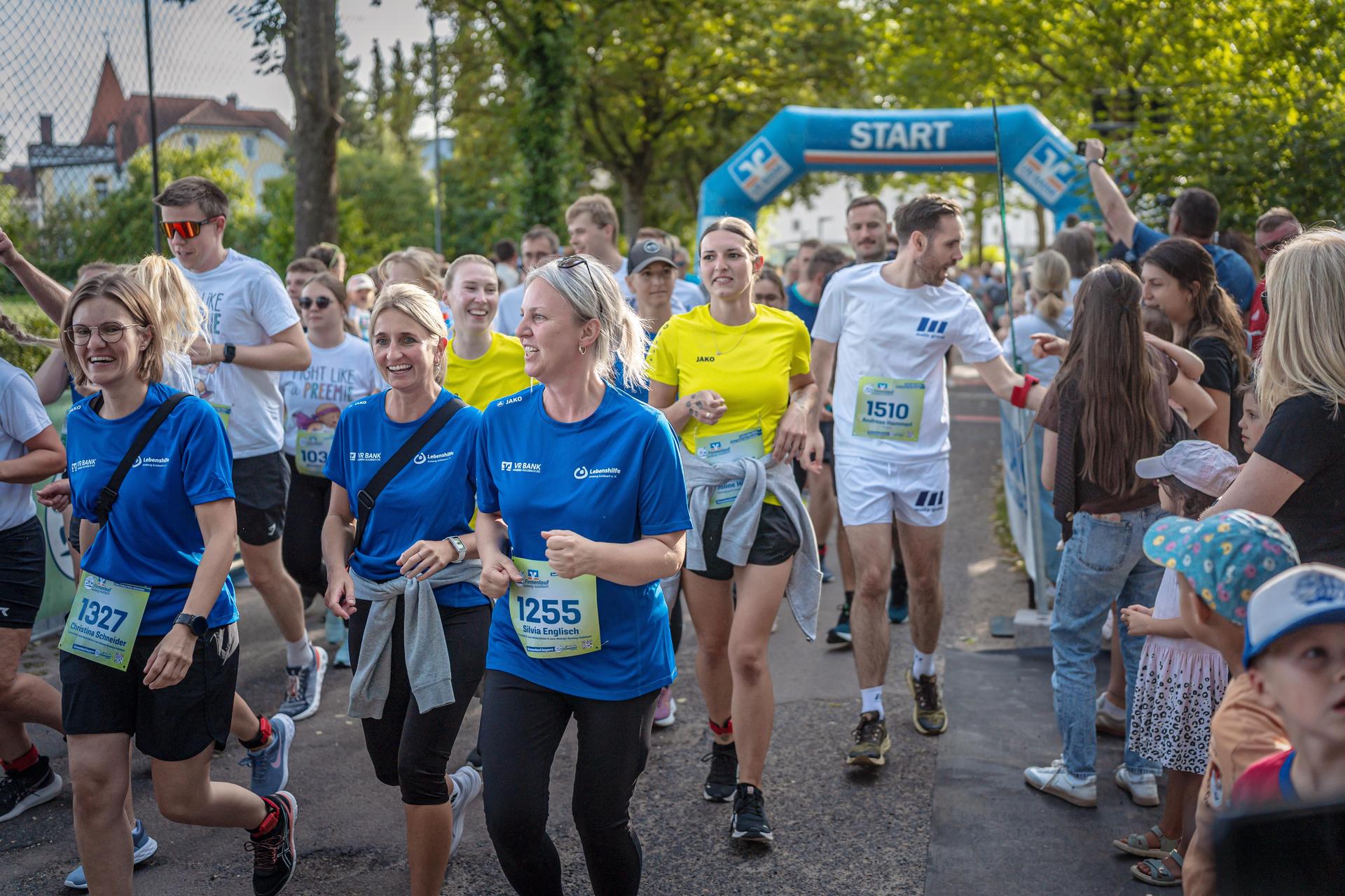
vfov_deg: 33.4
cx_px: 672
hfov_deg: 48.5
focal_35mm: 40
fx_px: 1494
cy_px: 448
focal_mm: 40
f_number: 2.2
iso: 500
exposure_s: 1/2000
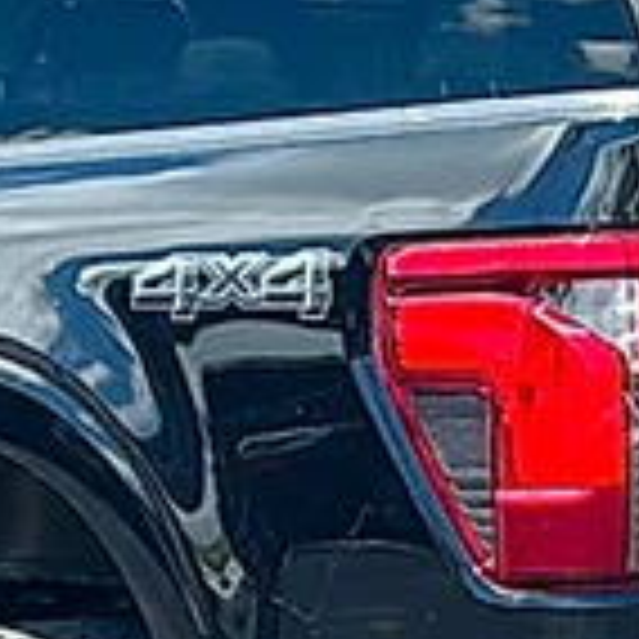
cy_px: 524
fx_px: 3467
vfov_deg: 10.5
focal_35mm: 166
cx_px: 324
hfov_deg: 10.5
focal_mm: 6.86
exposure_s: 1/1818
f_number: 1.78
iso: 80
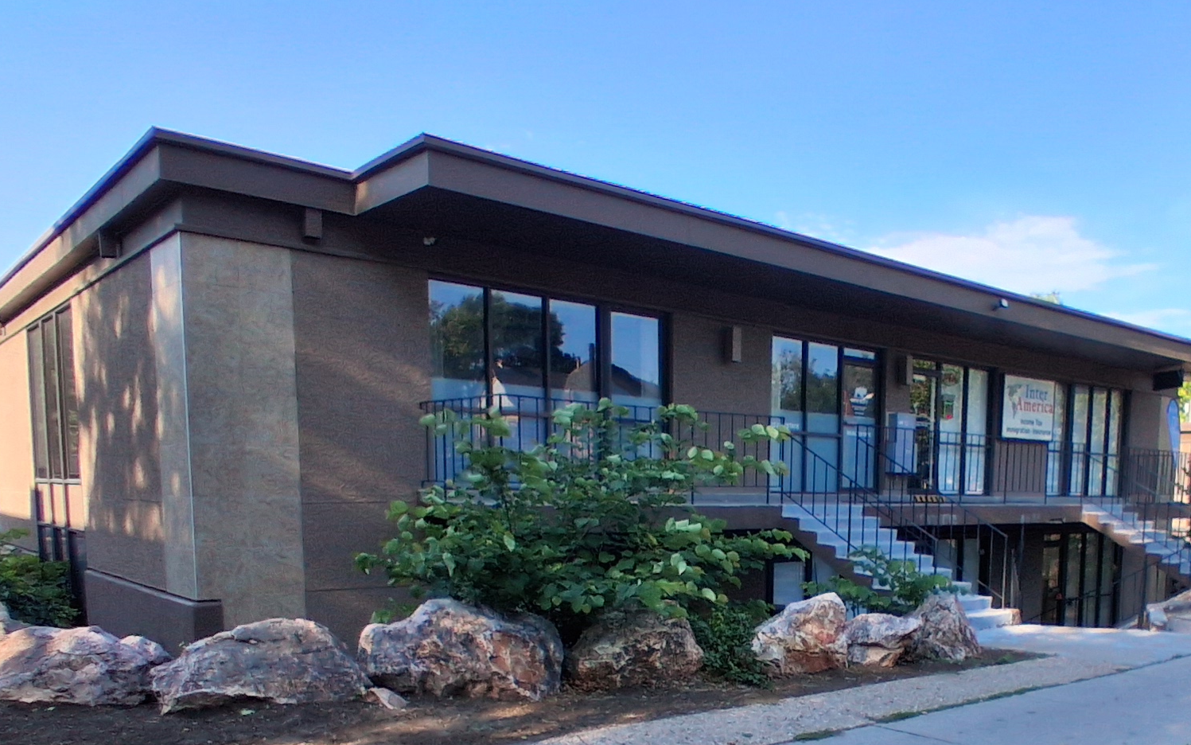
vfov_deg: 38.5
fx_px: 1006
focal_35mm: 31
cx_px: 785
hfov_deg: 59.9
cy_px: 631
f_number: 2.2
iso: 50
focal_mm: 1.4
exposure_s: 1/843
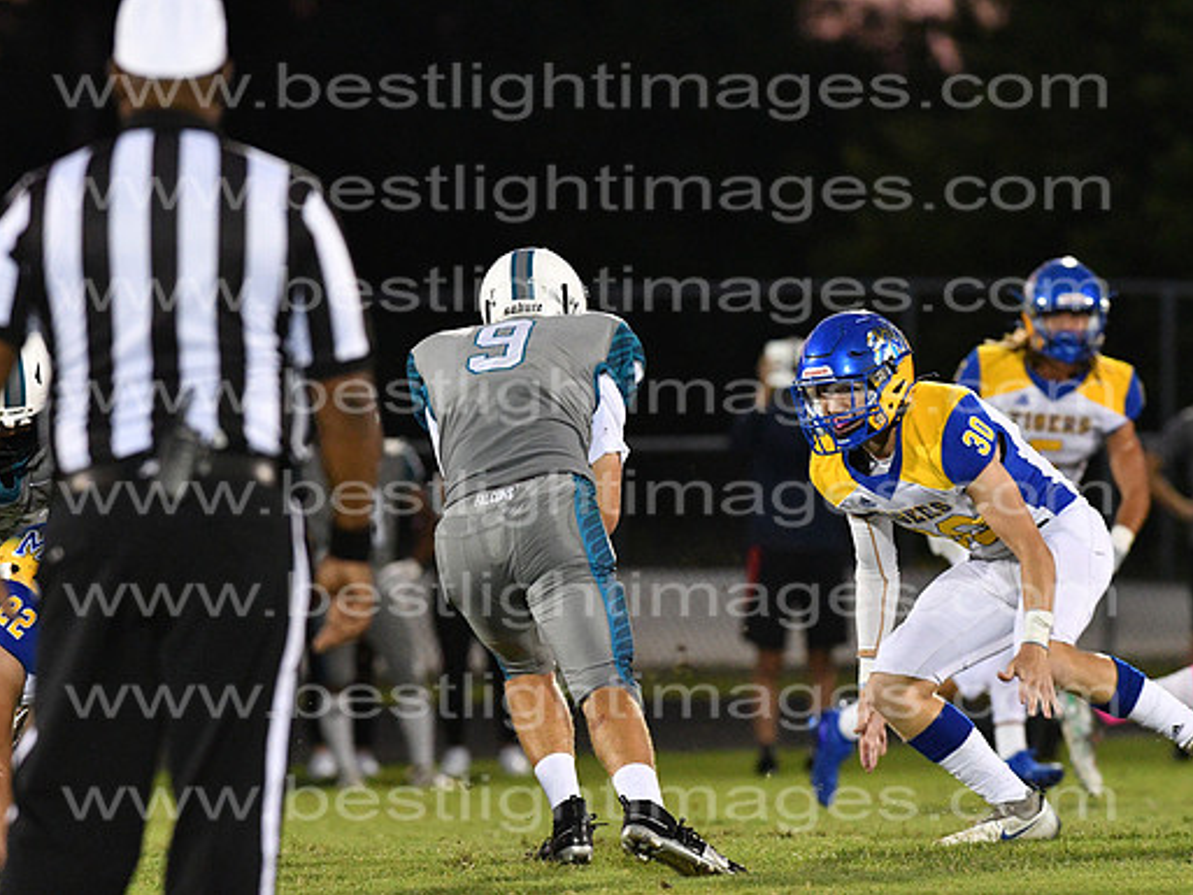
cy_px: 448
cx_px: 591
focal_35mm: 489
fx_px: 16857
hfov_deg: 4.1
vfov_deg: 3.0
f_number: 4.5
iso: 8000
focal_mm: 300
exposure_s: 1/800
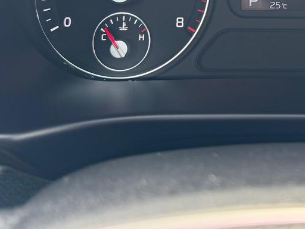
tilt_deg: -16.6
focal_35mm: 60
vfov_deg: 22.3
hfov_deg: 30.0
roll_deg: +0.9
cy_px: -54
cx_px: 303
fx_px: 529
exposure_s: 1/121
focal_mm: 6.76
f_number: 1.78
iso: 80
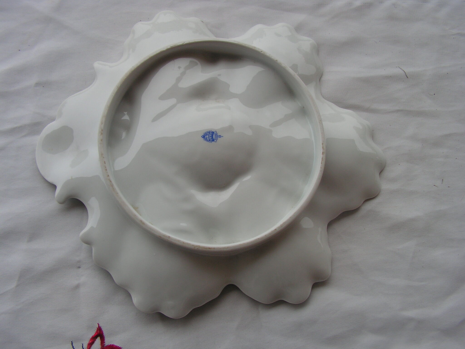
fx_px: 484
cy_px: 174
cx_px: 232
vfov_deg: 39.7
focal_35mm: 36
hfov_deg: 51.4
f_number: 3.2
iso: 64
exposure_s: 1/125
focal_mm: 6
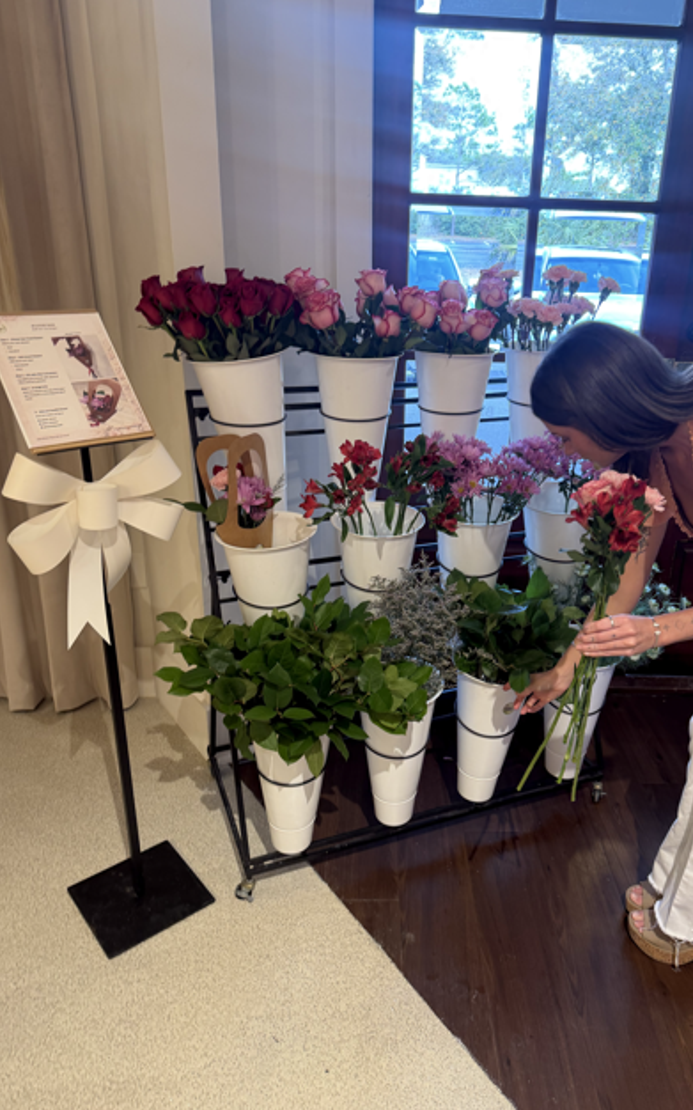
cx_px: 409
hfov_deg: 47.4
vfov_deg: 70.4
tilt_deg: -20.8
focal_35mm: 26
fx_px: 786
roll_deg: -0.6
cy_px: 562
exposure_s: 1/62
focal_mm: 6.76
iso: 125
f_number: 1.78
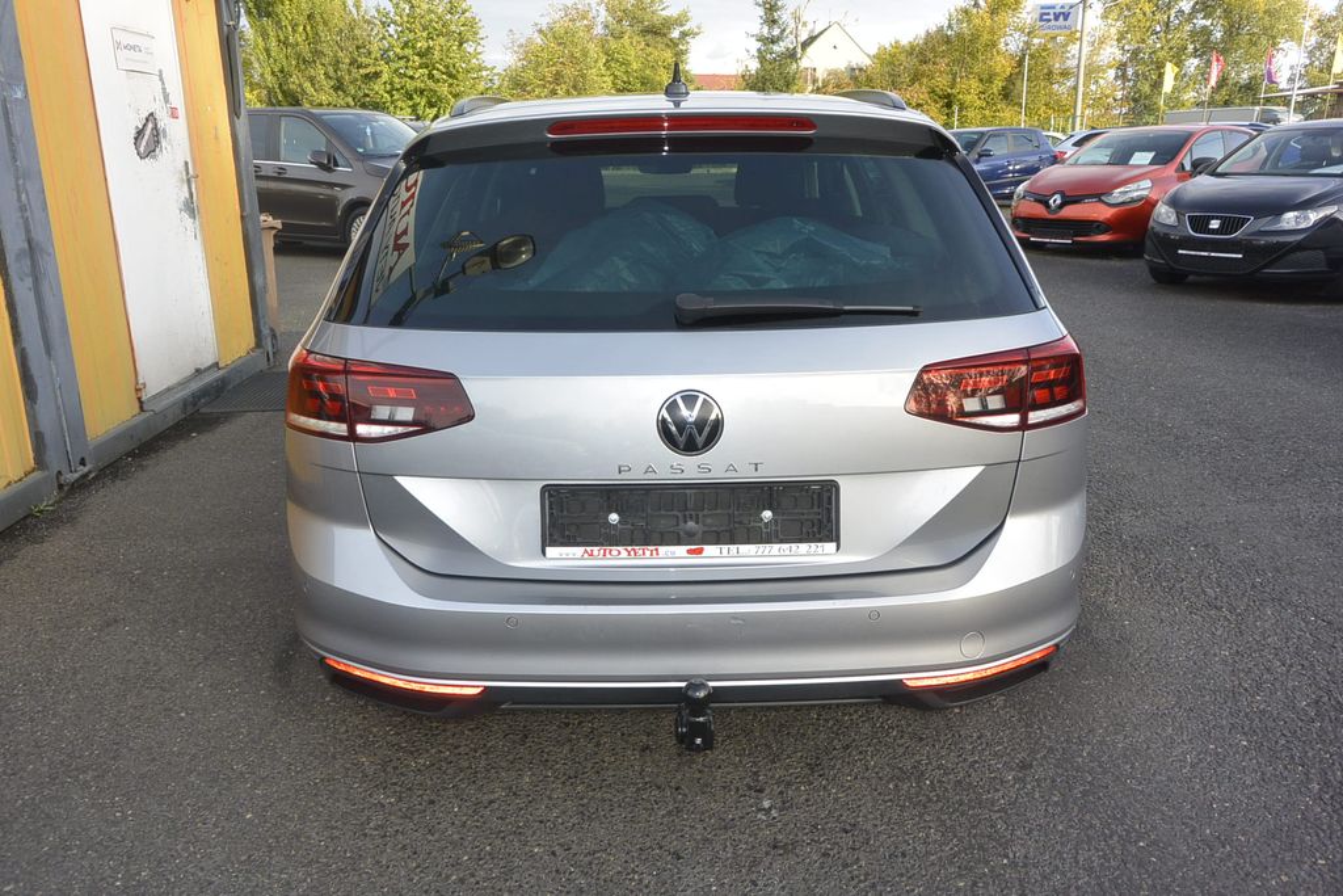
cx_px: 672
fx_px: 1007
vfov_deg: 47.9
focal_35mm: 27
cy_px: 448
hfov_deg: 67.4
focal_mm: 10
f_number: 5
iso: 160
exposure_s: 1/250
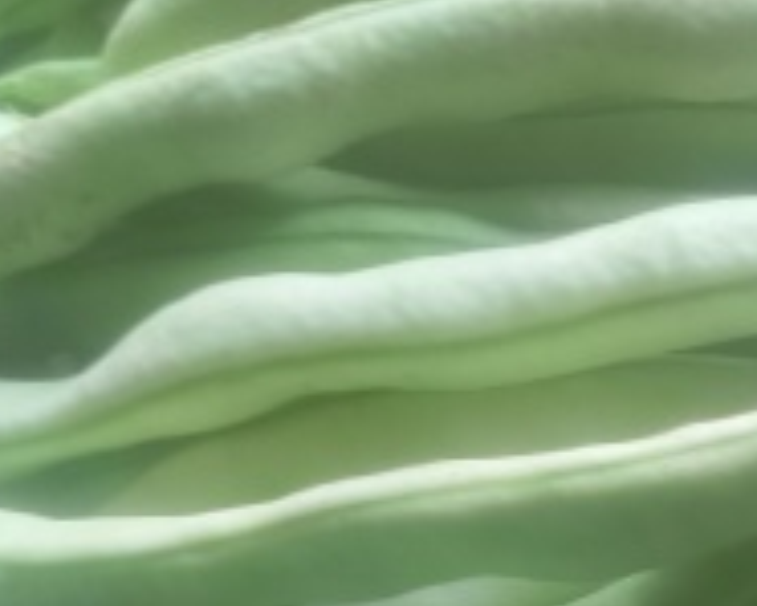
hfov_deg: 17.3
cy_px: 557
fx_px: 2443
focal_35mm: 109
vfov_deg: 14.0
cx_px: 729
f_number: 1.8
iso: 293
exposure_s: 1/100
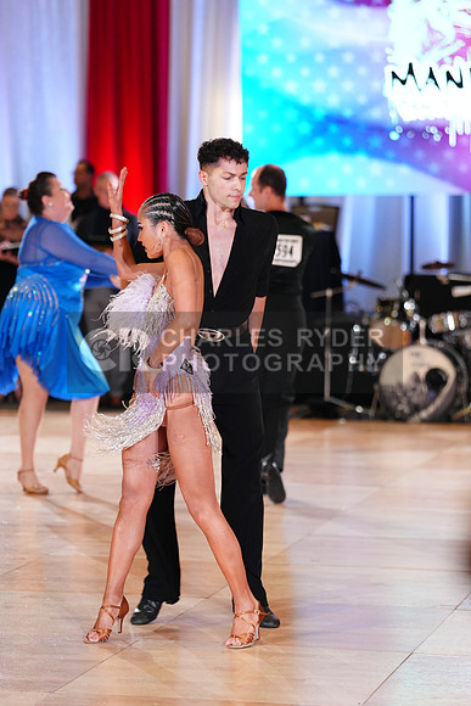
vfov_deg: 16.5
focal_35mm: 124
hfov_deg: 11.1
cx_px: 236
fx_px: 2432
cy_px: 353
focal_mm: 124
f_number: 2.8
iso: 1600
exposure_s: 1/320
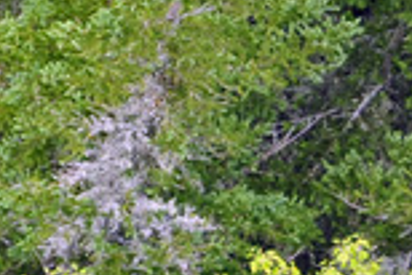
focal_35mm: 262
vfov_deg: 5.3
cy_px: 150
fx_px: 3004
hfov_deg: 7.0
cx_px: -848
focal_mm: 27
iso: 320
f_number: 4
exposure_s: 1/125
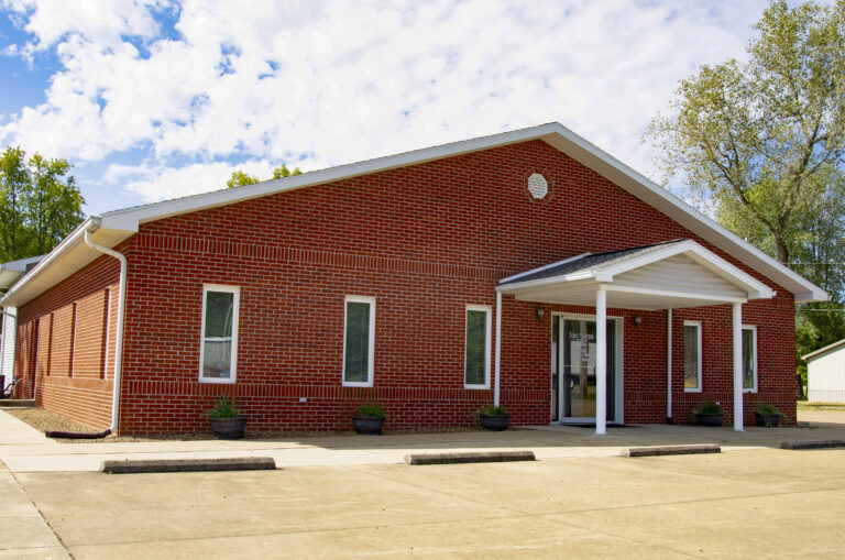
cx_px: 422
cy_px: 280
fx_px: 843
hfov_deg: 53.2
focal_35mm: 36
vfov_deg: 36.7
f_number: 8
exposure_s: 1/250
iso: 100
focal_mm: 24
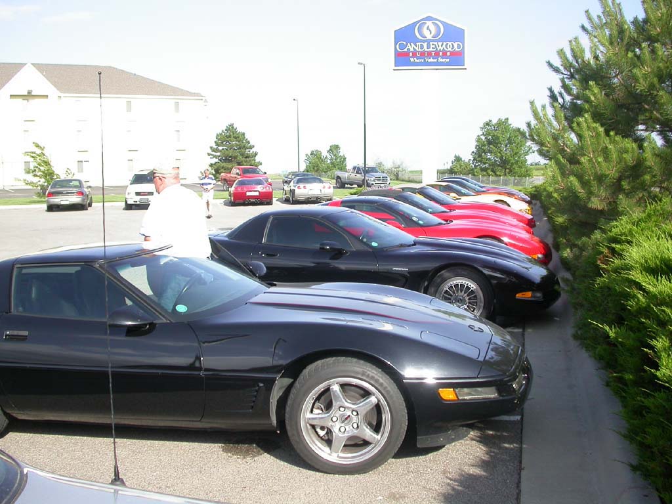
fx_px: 738
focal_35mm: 38
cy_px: 252
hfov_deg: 49.0
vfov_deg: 37.7
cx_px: 336
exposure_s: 1/1000
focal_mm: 7.85
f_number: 2.6
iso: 100
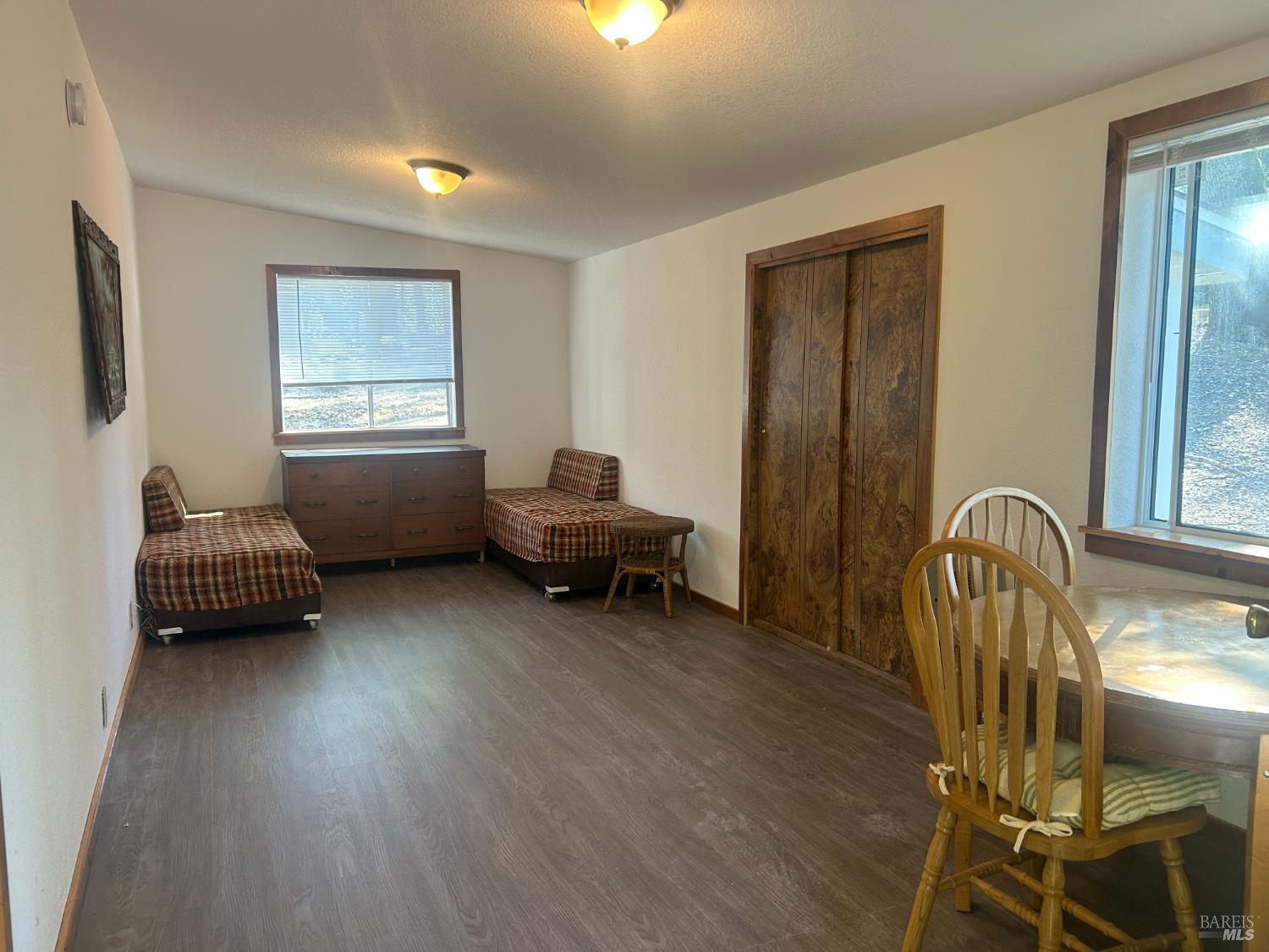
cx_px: 634
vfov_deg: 53.1
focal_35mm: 26
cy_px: 476
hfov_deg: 67.3
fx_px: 953
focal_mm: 5.7
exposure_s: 1/60
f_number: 1.5
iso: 80
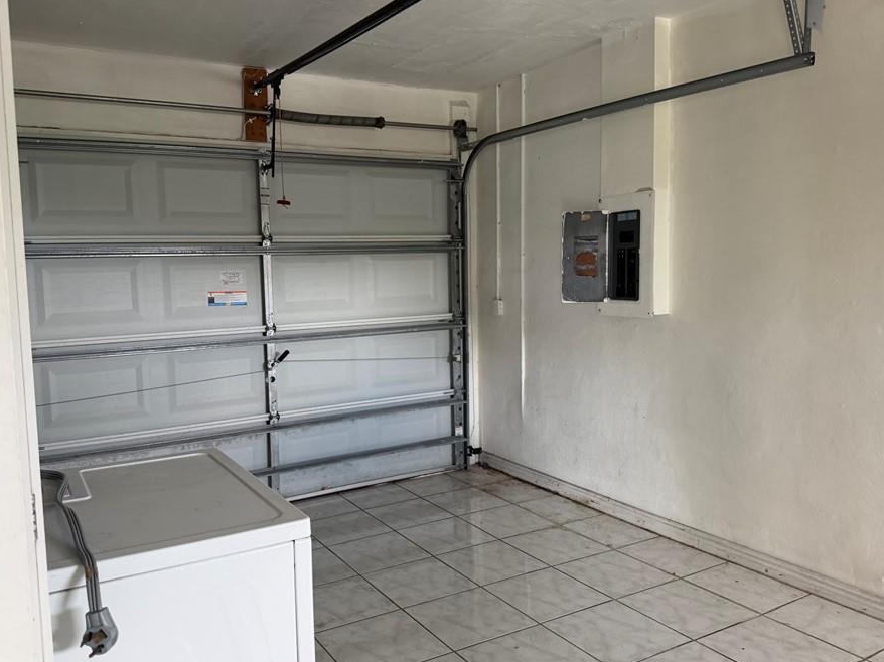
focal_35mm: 28
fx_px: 715
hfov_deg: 63.4
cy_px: 323
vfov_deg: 49.7
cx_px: 407
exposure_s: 1/82
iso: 200
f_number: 1.78
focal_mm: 6.76
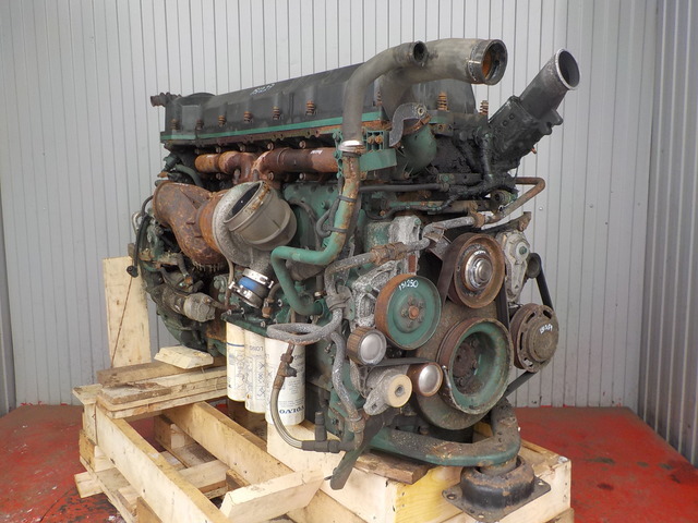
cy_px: 262
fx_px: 605
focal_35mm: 30
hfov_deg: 60.0
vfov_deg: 46.8
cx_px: 349
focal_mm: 4.1
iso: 140
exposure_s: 1/30
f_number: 3.3
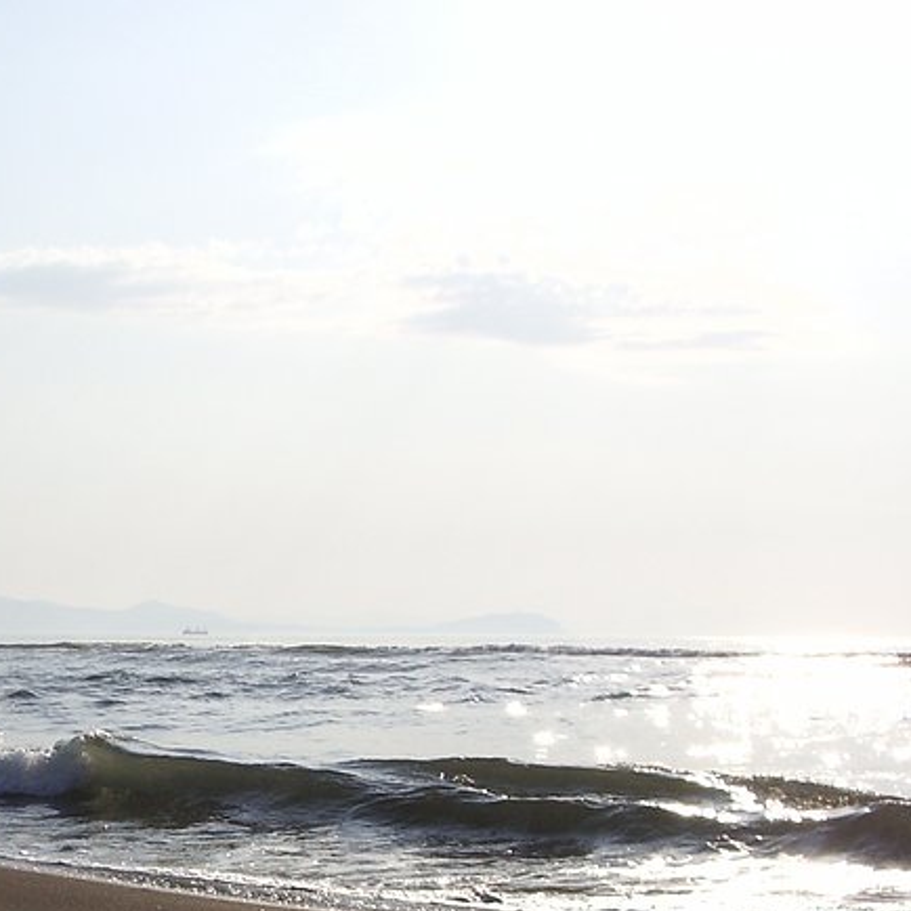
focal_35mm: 73
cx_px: 40
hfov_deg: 22.9
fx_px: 2174
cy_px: 686
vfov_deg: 23.4
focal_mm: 5.8
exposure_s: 1/1500
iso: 50
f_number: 4.3
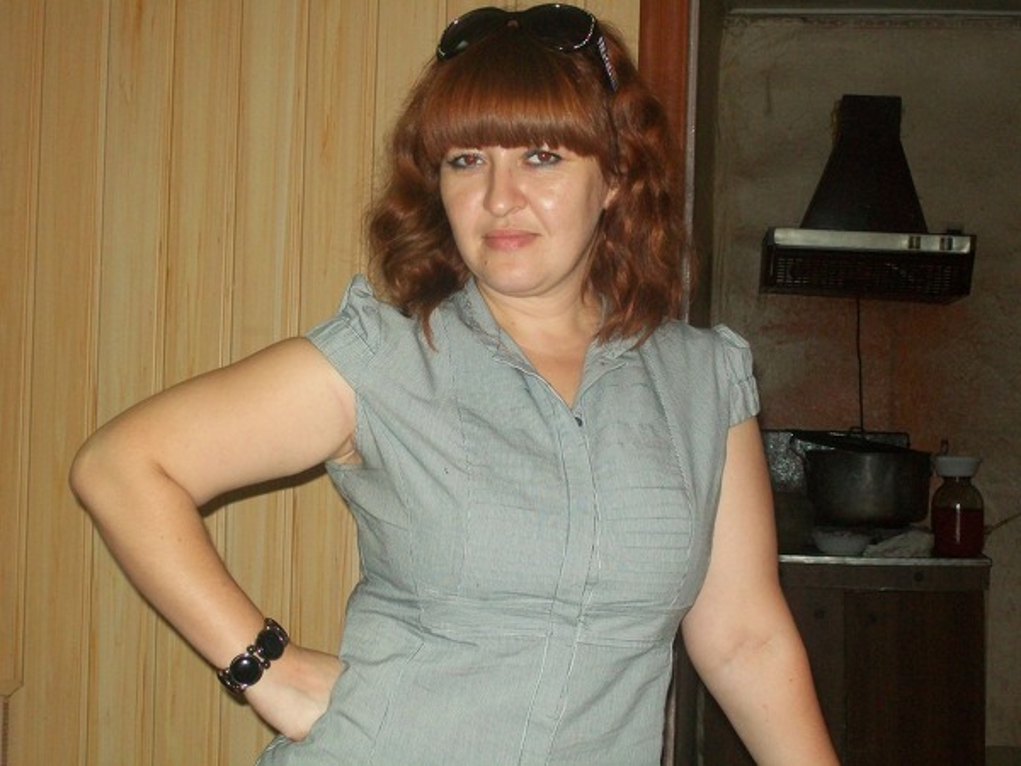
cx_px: 510
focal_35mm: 70
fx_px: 2065
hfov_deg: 27.8
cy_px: 383
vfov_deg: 21.0
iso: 160
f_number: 3.8
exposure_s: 1/100
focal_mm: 11.6
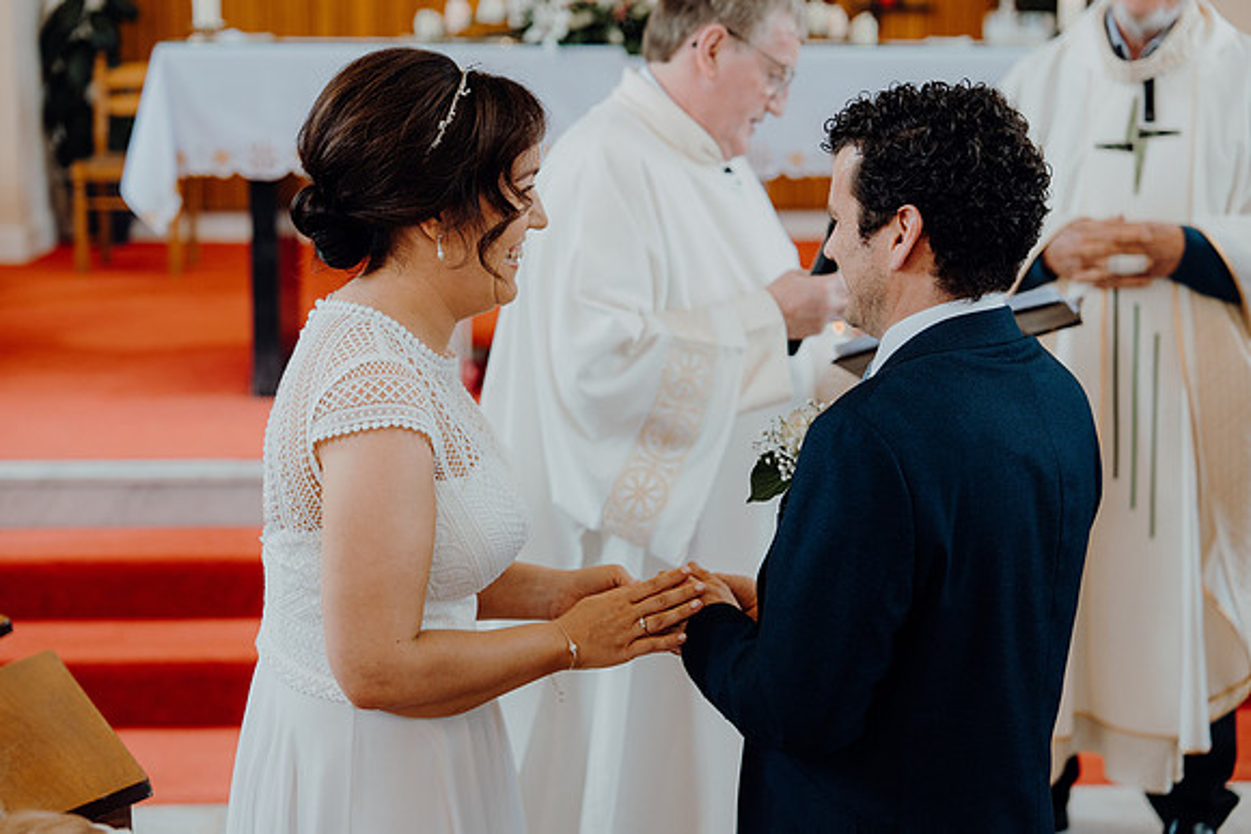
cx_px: 626
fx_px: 2085
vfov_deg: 22.6
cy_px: 417
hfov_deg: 33.4
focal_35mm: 60
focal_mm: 60
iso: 640
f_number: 2.8
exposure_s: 1/200
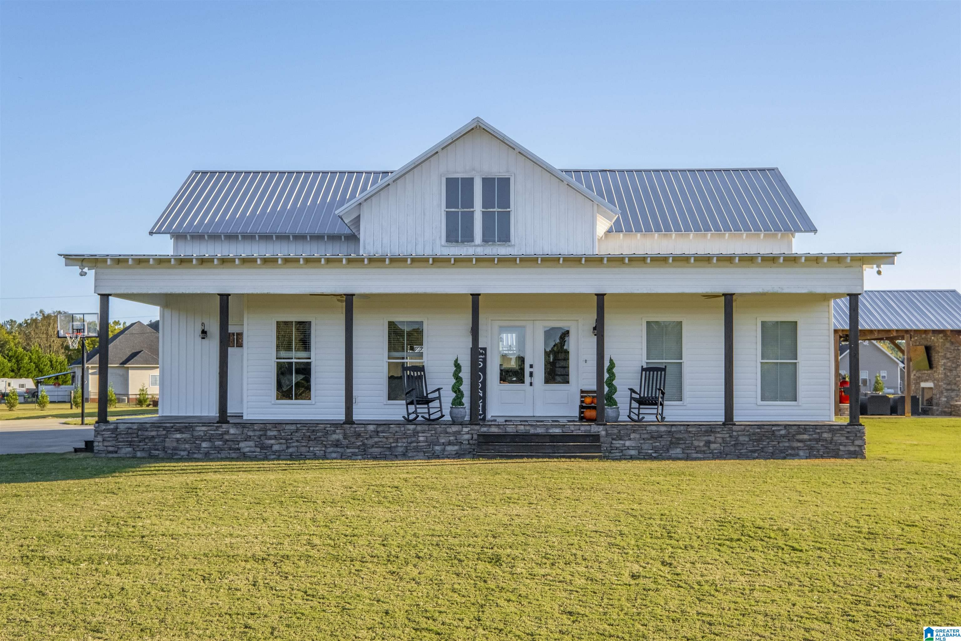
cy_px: 320
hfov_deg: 53.1
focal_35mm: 36
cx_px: 480
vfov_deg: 36.9
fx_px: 961
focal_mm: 24
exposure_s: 1/500
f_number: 8
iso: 800
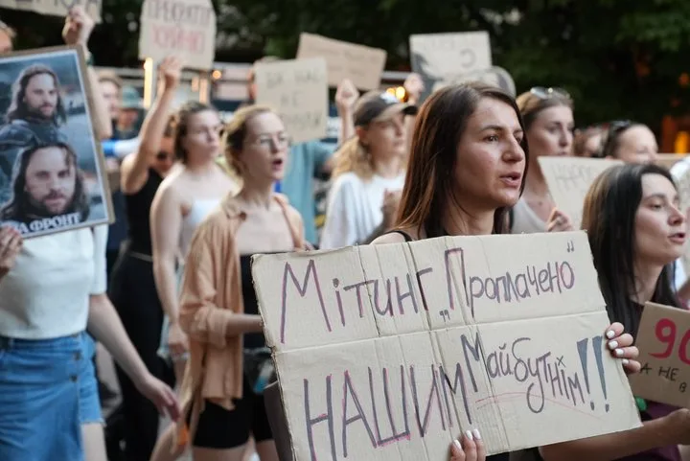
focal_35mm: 70
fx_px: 1342
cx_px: 345
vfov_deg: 19.5
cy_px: 230
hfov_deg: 28.8
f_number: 5
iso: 4000
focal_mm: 70
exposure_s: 1/320
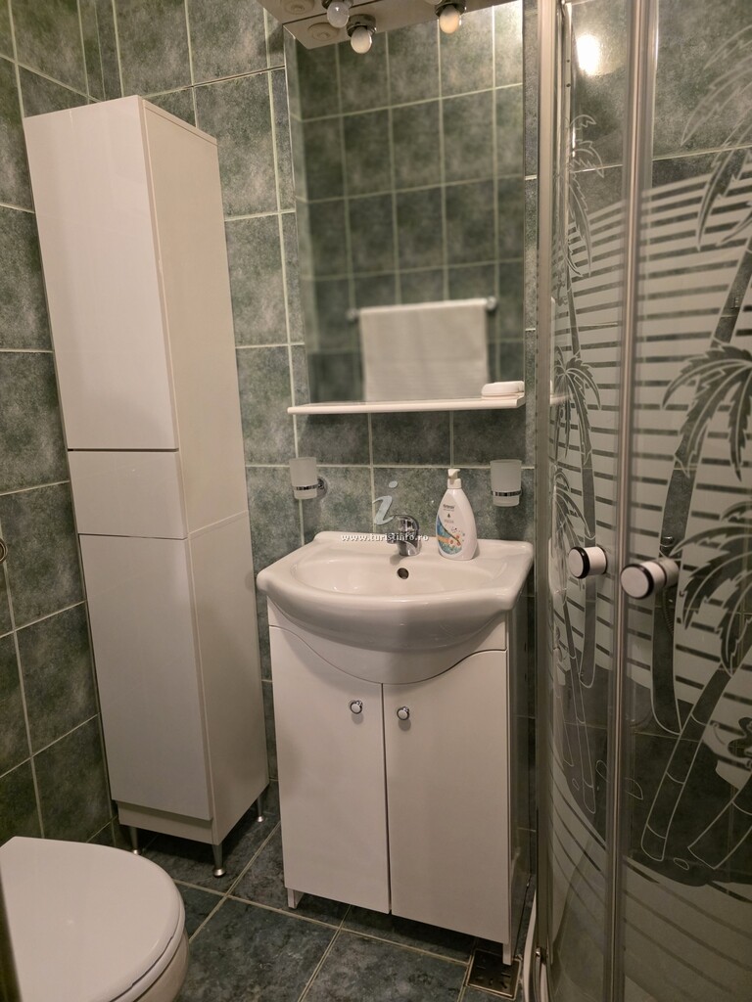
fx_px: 666
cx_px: 376
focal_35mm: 23
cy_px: 501
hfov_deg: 58.9
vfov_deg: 73.9
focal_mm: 6.3
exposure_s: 1/120
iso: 1250
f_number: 1.7
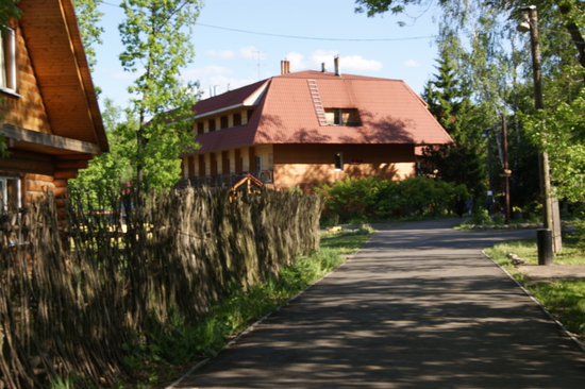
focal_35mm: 52
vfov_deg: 25.7
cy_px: 194
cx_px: 292
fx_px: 853
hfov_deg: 37.9
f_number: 9
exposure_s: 1/80
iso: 100
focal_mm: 35
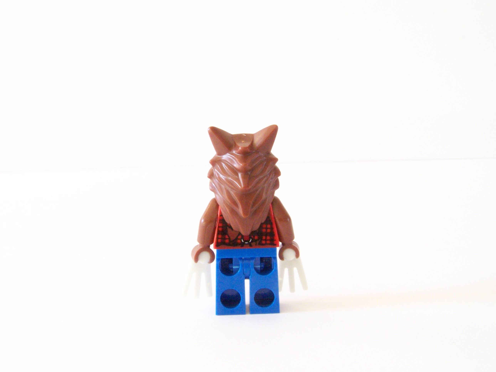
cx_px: 248
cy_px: 186
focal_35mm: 38
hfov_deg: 49.0
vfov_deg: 37.7
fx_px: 544
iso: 400
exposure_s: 1/10
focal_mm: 6.3
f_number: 8
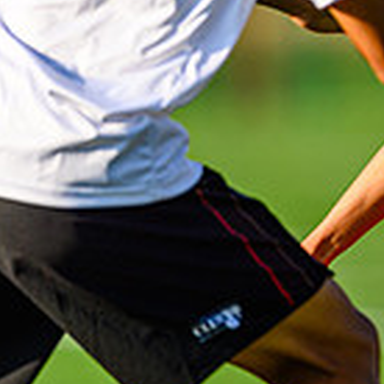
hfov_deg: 1.2
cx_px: 618
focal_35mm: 1427
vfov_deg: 1.2
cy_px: -18
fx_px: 17909
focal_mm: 400
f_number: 3.2
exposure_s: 1/1600
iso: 100
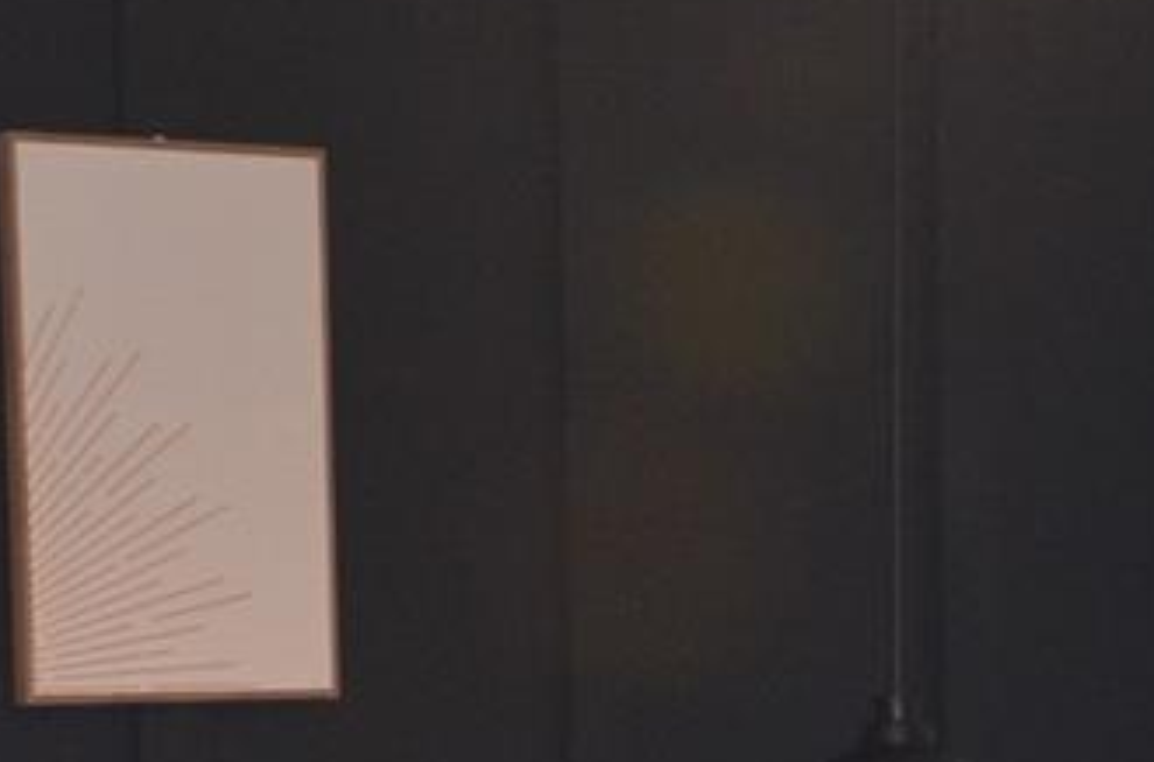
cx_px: 364
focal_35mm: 131
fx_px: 4187
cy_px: 1463
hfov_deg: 15.7
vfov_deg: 9.8
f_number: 3.5
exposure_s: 1/60
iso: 800
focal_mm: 18
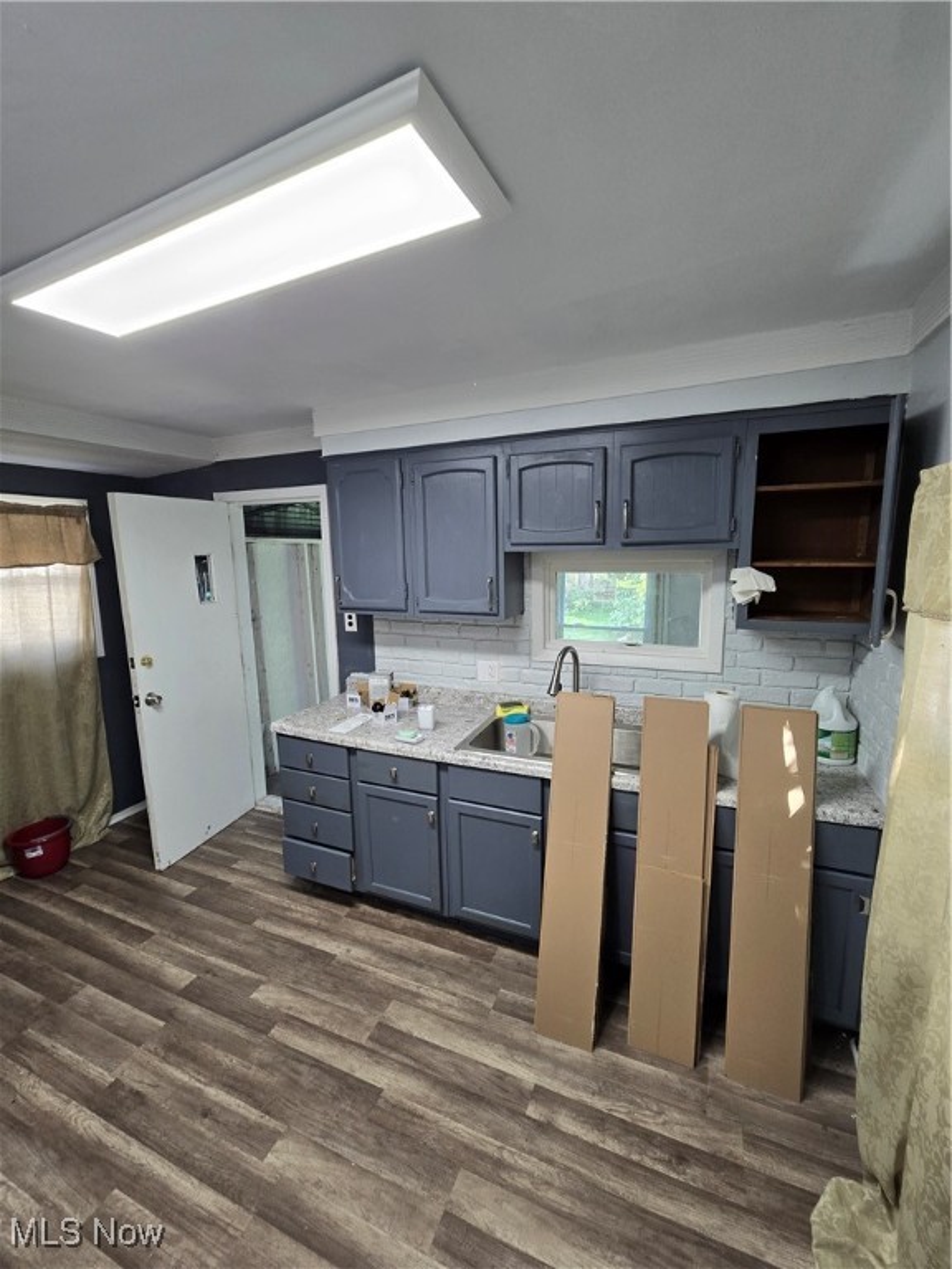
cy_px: 634
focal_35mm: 13
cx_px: 476
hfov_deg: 89.9
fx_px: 477
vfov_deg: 106.2
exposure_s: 1/60
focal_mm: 2.2
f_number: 2.2
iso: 160
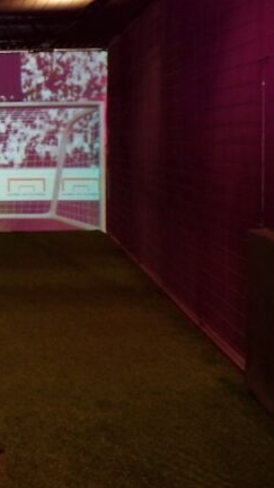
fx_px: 801
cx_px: -95
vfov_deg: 33.7
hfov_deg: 18.0
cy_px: 183
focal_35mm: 62
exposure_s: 1/34
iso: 525
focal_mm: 4.3
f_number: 3
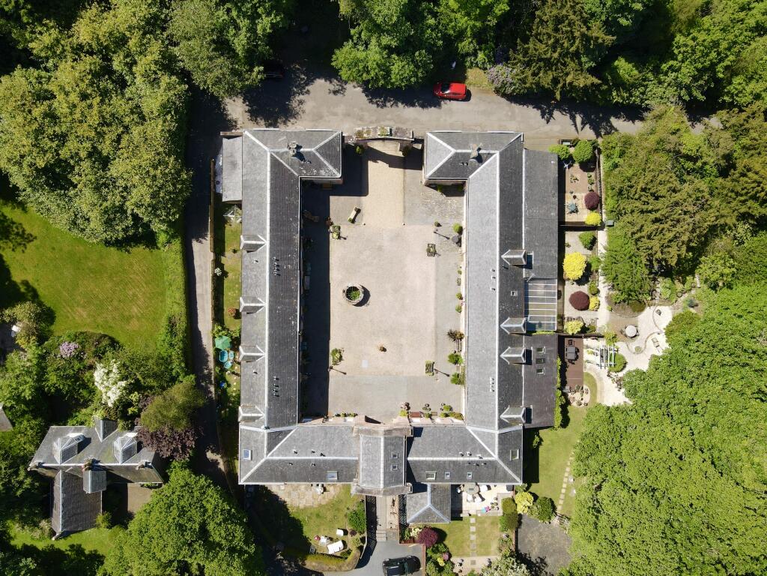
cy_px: 288
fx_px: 532
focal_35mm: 24
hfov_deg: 71.6
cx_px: 384
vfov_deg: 56.8
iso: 100
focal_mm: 4.5
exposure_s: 1/400
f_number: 2.8
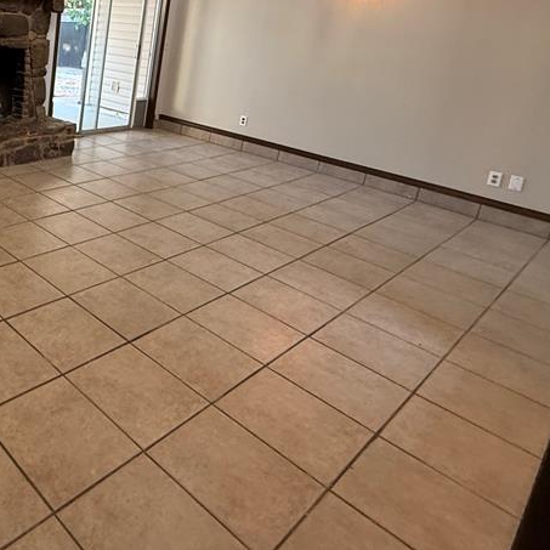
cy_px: 107
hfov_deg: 47.3
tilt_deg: -10.6
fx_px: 503
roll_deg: -4.3
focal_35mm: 28
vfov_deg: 53.3
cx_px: -4
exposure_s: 1/60
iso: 320
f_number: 2.2
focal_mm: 2.22
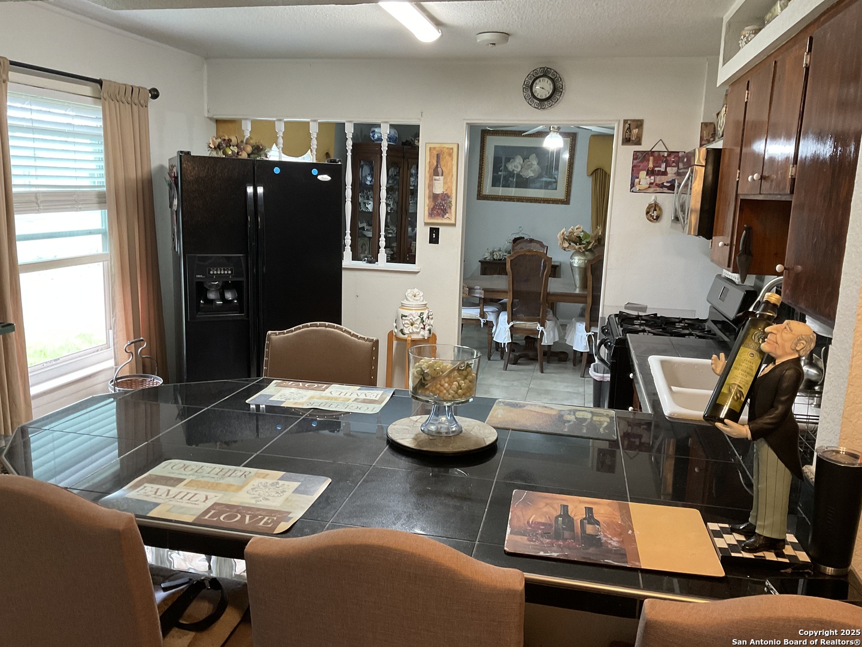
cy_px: 324
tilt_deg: -7.9
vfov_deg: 48.2
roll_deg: -1.7
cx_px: 431
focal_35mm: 29
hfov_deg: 61.7
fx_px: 722
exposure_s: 1/60
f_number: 1.8
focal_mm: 3
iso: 160
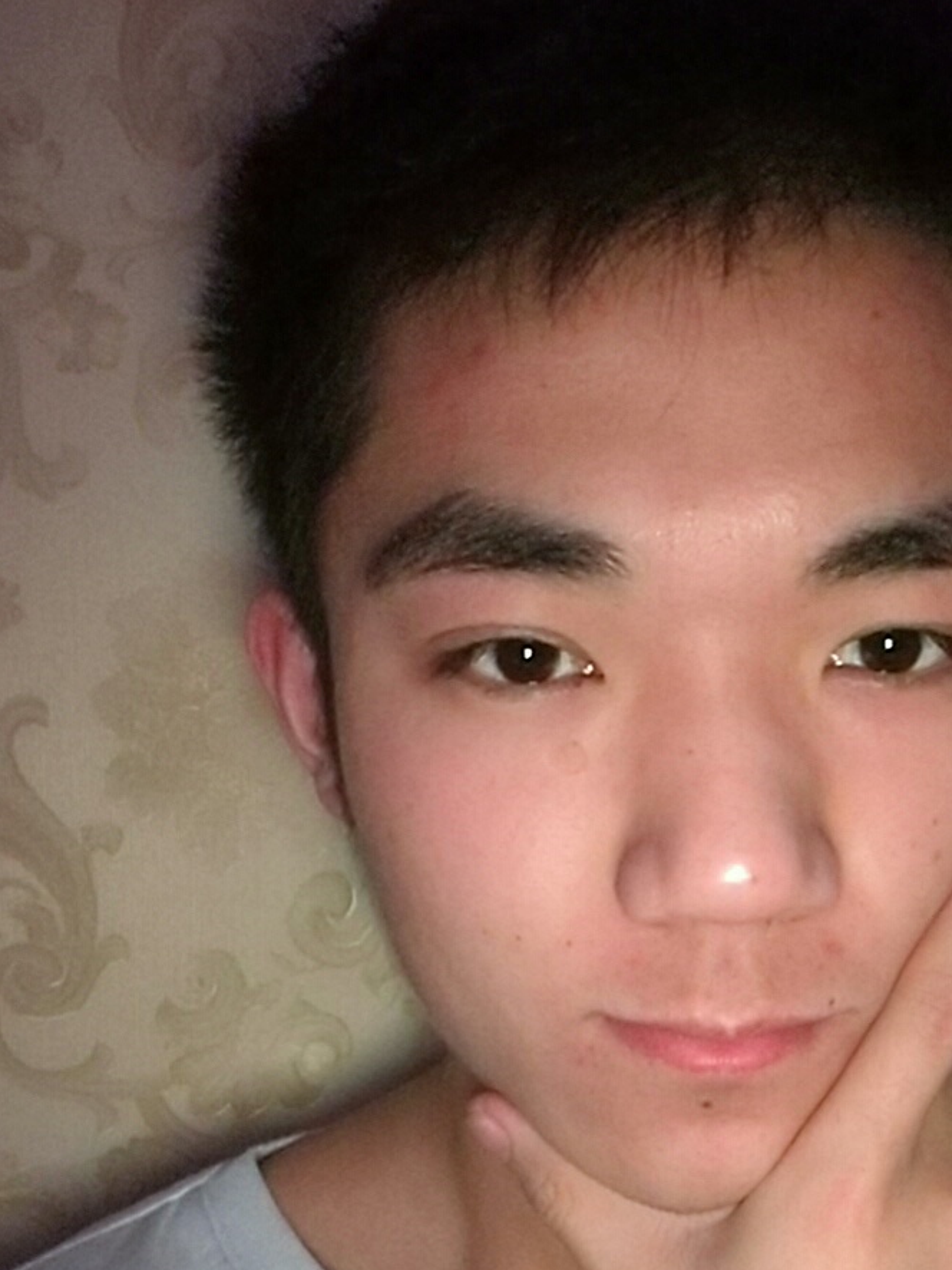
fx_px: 1723
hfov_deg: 30.6
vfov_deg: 40.1
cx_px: 668
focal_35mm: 47
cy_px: 815
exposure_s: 1/20
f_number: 2.4
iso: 640
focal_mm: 3.38
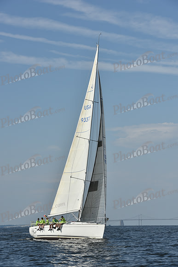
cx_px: 89
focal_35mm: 116
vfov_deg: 17.6
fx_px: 860
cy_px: 134
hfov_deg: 11.8
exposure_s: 1/1250
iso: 250
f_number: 10
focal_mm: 116
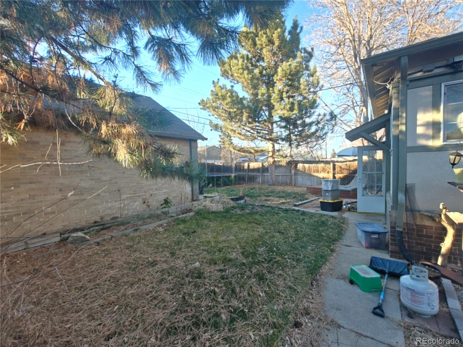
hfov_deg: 98.2
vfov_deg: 81.7
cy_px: 174
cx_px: 232
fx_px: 201
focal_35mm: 15
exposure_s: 1/100
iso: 320
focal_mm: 2.3
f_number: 2
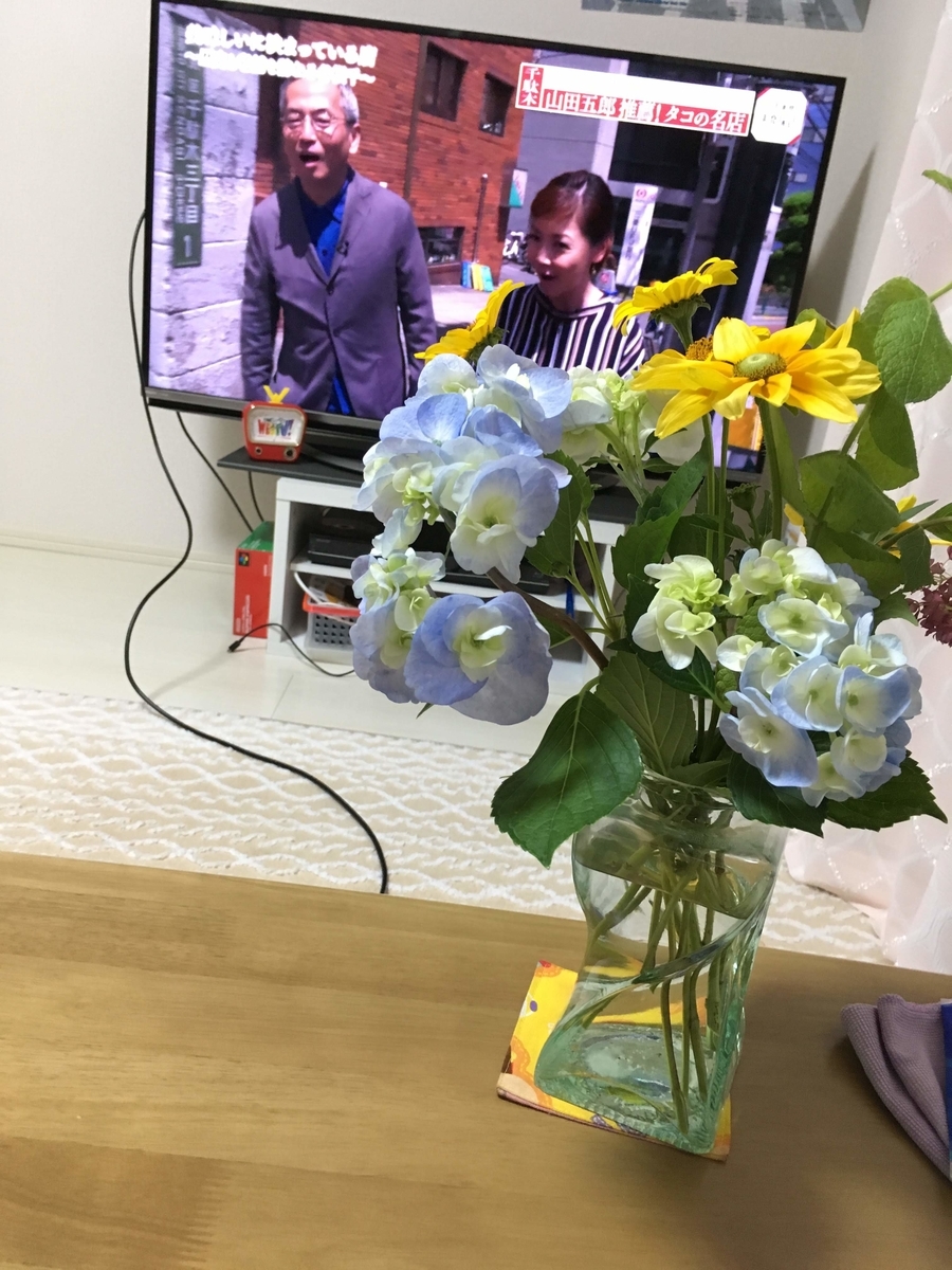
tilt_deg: -20.3
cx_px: 476
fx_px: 1063
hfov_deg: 48.2
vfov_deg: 61.7
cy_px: 635
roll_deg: -7.6
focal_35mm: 29
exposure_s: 1/30
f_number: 2.2
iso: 160
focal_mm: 4.15
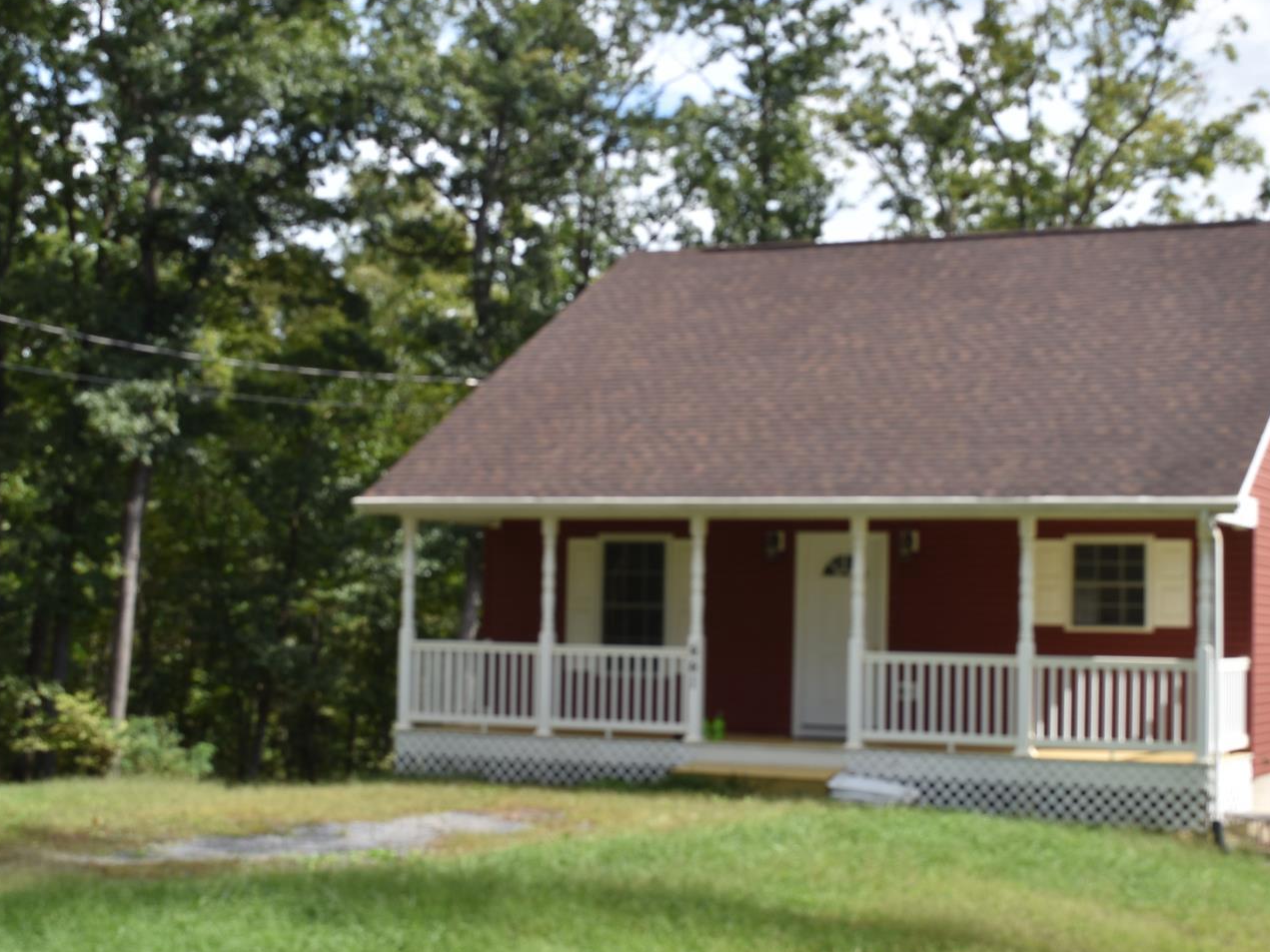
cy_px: 509
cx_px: 776
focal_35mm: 63
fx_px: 2303
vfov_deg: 23.4
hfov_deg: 30.7
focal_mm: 27
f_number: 9
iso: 100
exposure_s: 1/200
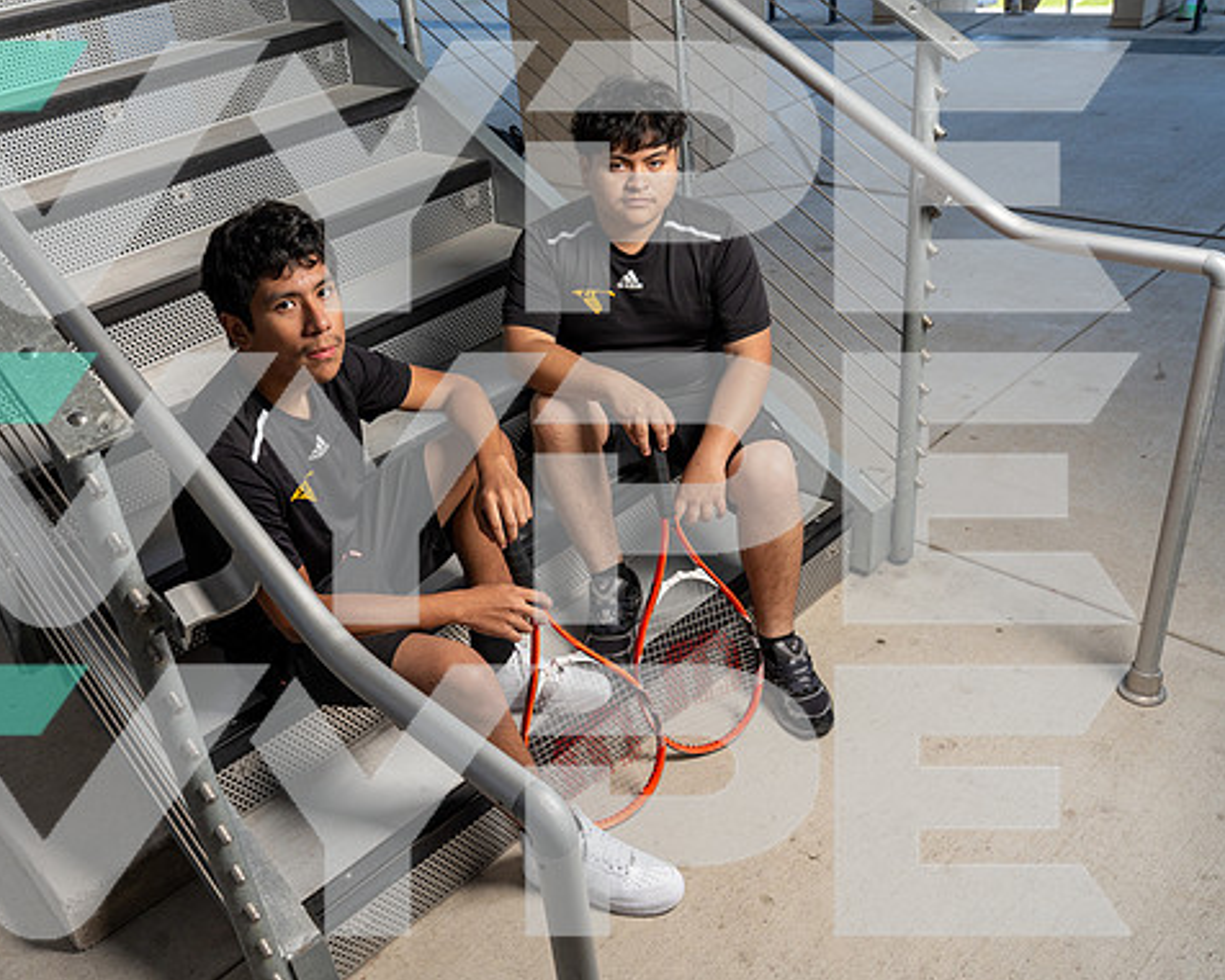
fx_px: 1160
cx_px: 484
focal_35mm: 32
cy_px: 490
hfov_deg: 55.2
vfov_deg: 45.8
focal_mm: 28
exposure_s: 1/250
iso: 250
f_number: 8
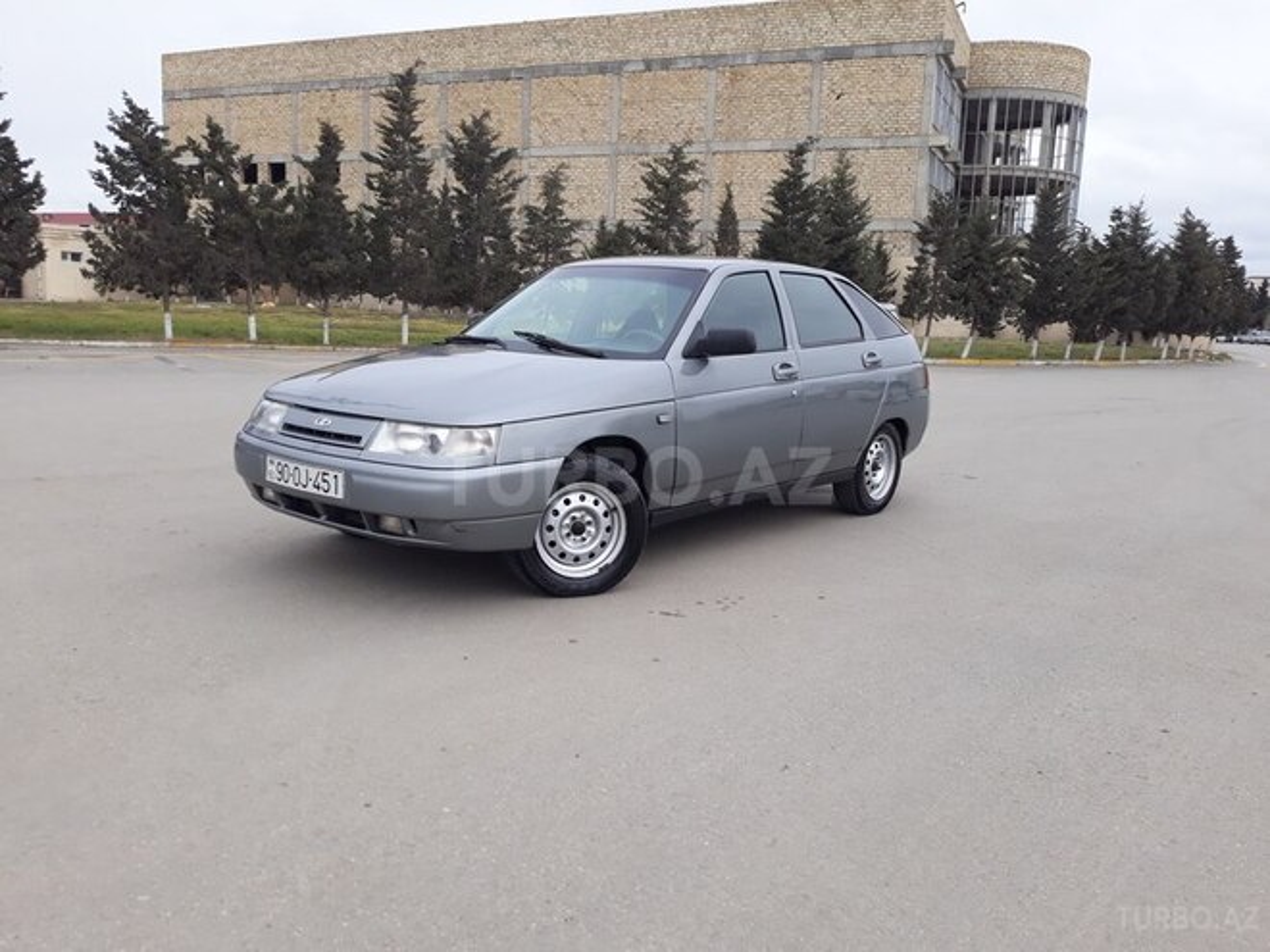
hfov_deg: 65.3
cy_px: 476
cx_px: 635
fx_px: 991
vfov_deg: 51.4
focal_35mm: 27
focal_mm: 3.71
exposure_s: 1/171
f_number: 1.7
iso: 40
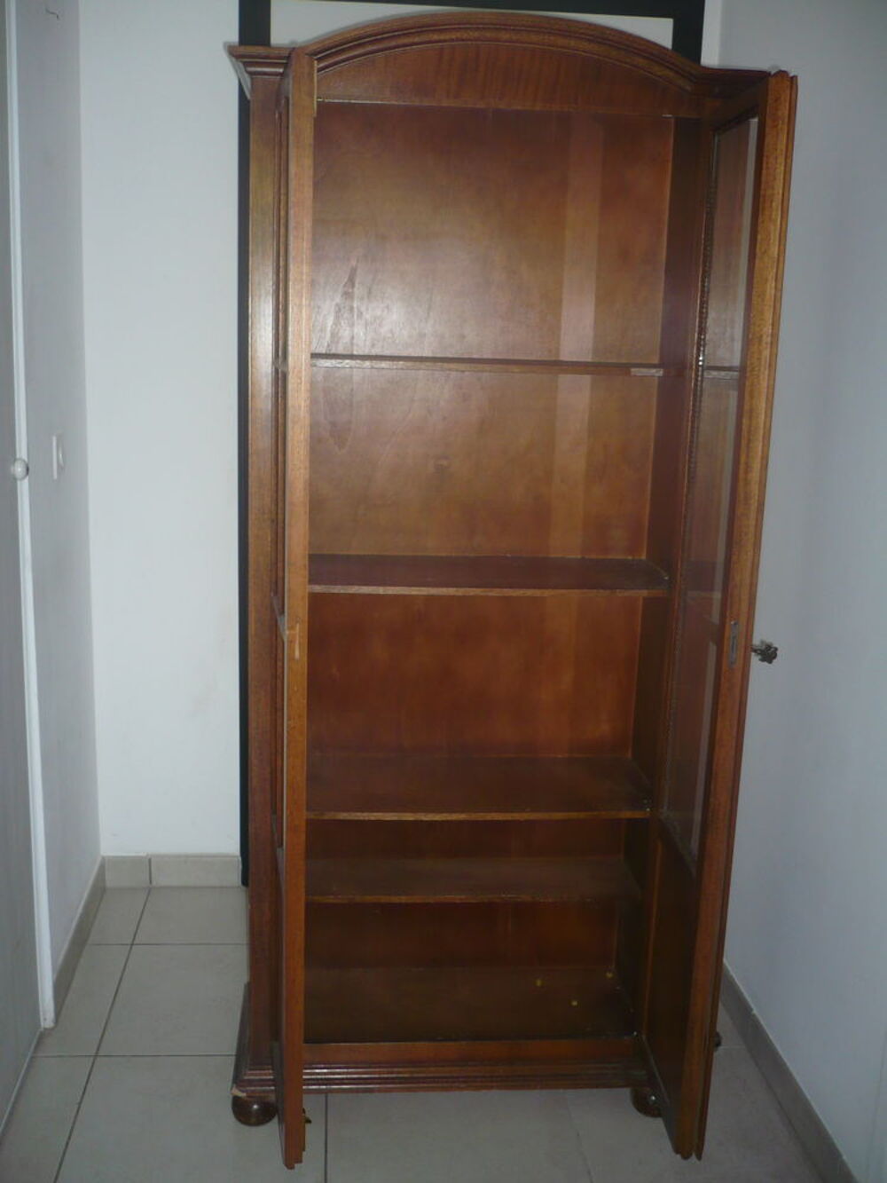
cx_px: 444
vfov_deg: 52.6
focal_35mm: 35
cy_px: 592
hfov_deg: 40.7
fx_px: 1196
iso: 125
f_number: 2.8
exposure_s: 1/30
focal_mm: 5.8
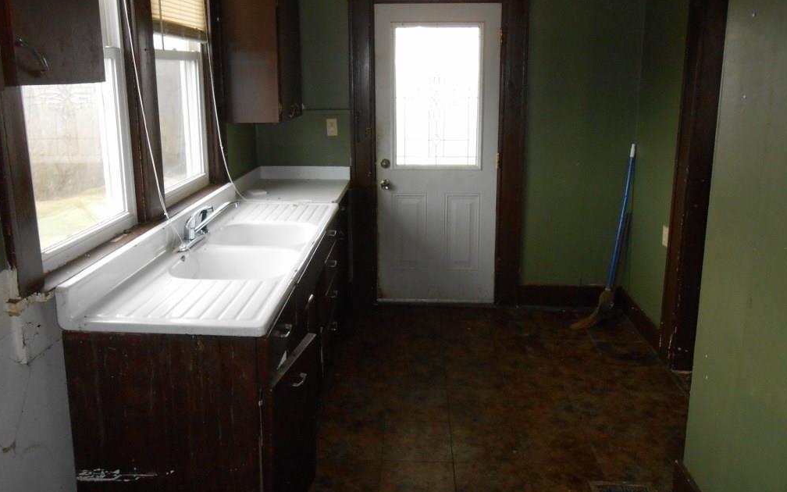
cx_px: 390
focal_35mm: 28
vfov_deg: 44.3
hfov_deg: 66.5
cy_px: 197
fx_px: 601
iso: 400
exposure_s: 1/25
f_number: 3.5
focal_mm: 4.6
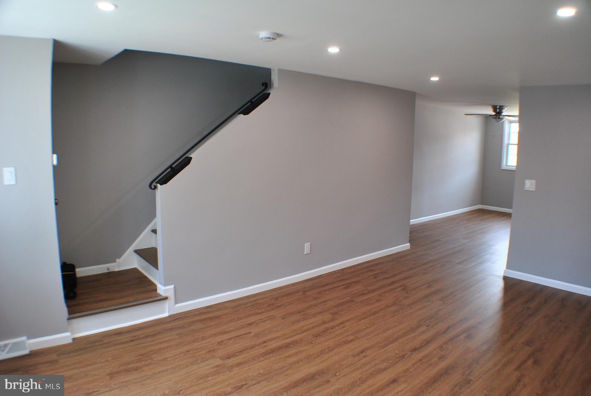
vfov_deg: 40.1
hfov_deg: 57.2
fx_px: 542
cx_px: 296
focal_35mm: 33
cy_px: 198
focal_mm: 22
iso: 250
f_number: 3.8
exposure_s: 1/60
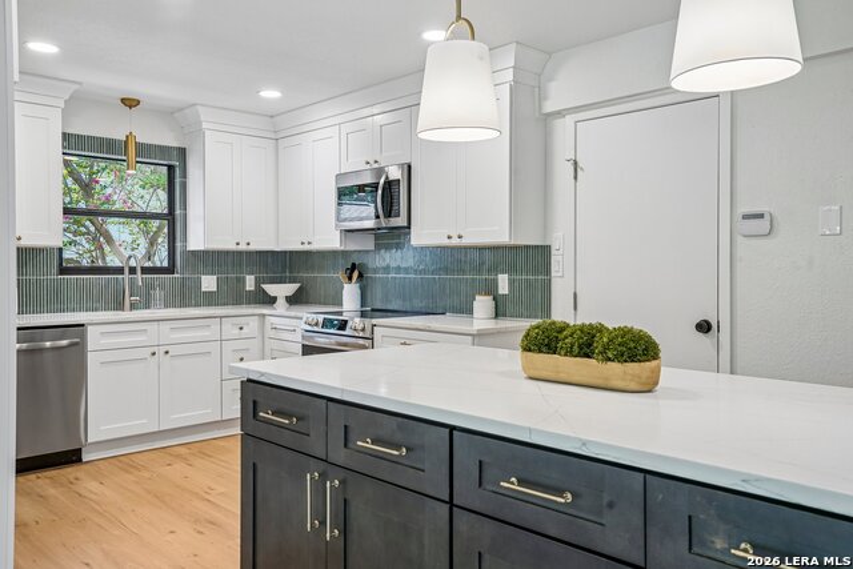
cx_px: 426
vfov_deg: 45.0
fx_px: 687
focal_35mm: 29
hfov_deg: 63.6
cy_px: 284
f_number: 8
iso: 400
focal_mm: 29
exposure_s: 1/30
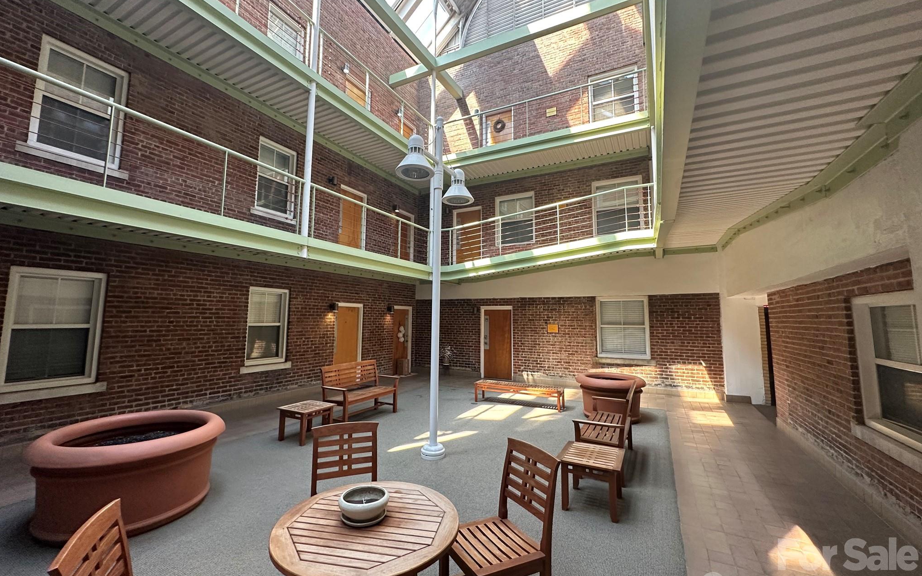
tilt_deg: +6.6
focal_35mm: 15
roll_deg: -0.7
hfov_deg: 101.5
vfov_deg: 74.8
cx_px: 457
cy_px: 278
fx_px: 377
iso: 250
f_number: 2.2
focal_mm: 2.22
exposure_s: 1/99
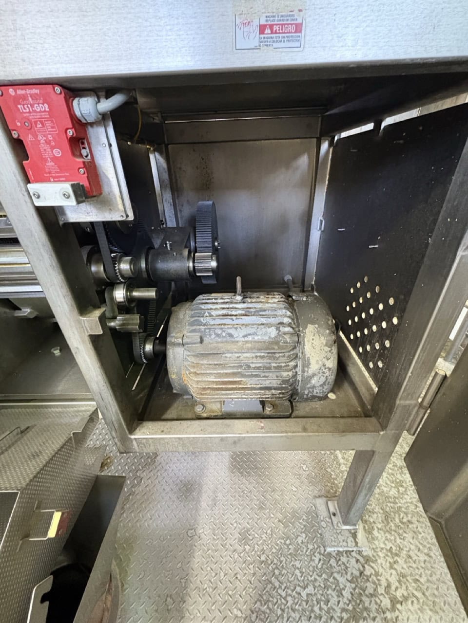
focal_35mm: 14
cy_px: 312
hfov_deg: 85.7
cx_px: 234
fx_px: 252
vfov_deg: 102.1
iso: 1000
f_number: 2.2
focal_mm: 2.2
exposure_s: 1/40
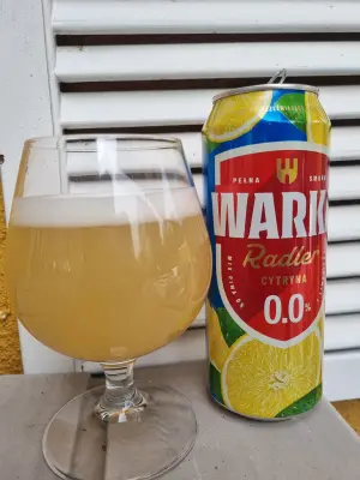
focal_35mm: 26
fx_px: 361
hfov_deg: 53.1
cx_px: 180
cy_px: 240
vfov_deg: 67.3
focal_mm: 5.4
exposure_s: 1/487
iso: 50
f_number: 1.8
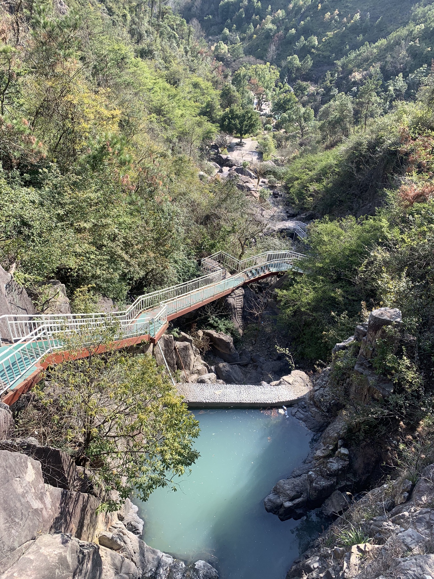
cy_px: 290
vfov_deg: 67.3
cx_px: 217
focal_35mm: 26
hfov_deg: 53.1
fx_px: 435
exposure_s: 1/507
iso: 25
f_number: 1.8
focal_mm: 4.25
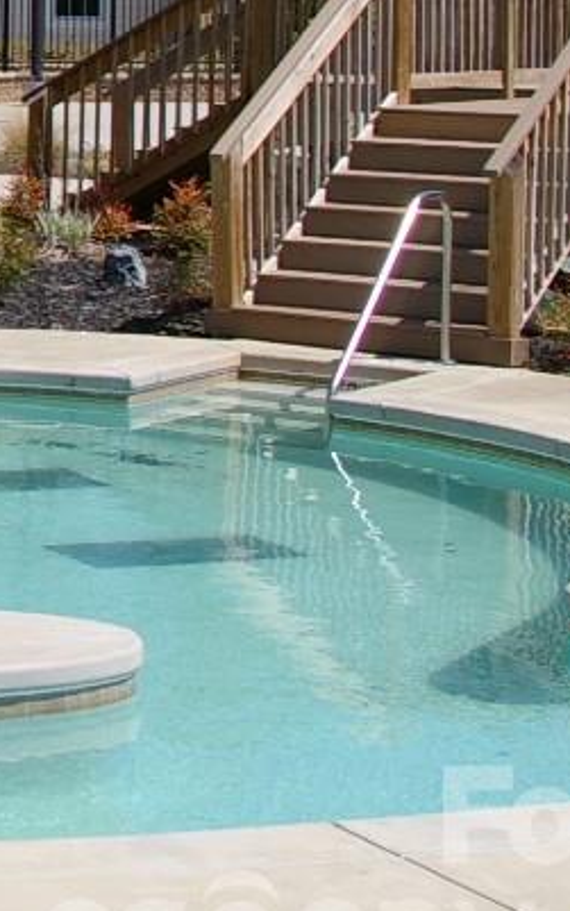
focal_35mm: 123
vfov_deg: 16.5
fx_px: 3053
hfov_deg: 9.6
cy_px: -77
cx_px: -740
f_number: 8
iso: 200
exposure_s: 1/750
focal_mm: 21
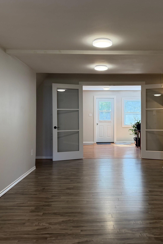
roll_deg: +0.5
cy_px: 121
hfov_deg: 38.6
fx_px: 231
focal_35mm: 34
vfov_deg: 55.8
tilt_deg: -0.5
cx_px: 102
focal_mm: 6.76
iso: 200
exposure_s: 1/200
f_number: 1.78
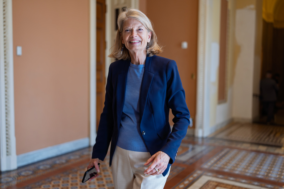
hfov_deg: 54.4
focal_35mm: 35
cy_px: 94
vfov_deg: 37.8
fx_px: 276
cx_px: 142
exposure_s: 1/640
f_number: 1.4
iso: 1000
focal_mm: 35
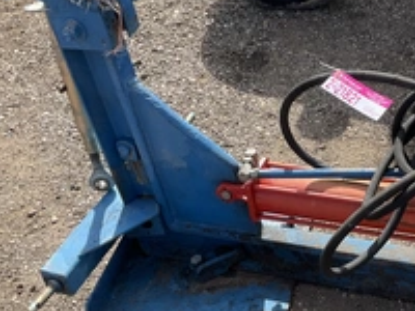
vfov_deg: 25.2
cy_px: 178
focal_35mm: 58
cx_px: 361
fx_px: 695
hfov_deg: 31.9
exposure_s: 1/739
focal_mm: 3
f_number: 1.8
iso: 25
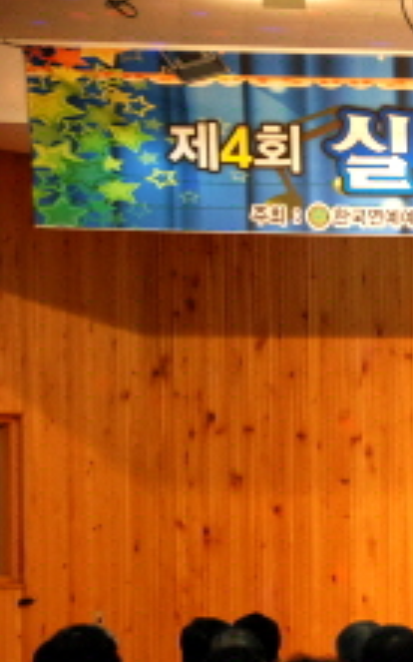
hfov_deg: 6.6
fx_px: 3496
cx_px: 739
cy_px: 464
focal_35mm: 194
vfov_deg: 10.8
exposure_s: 1/60
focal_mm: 56
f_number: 5
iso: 800
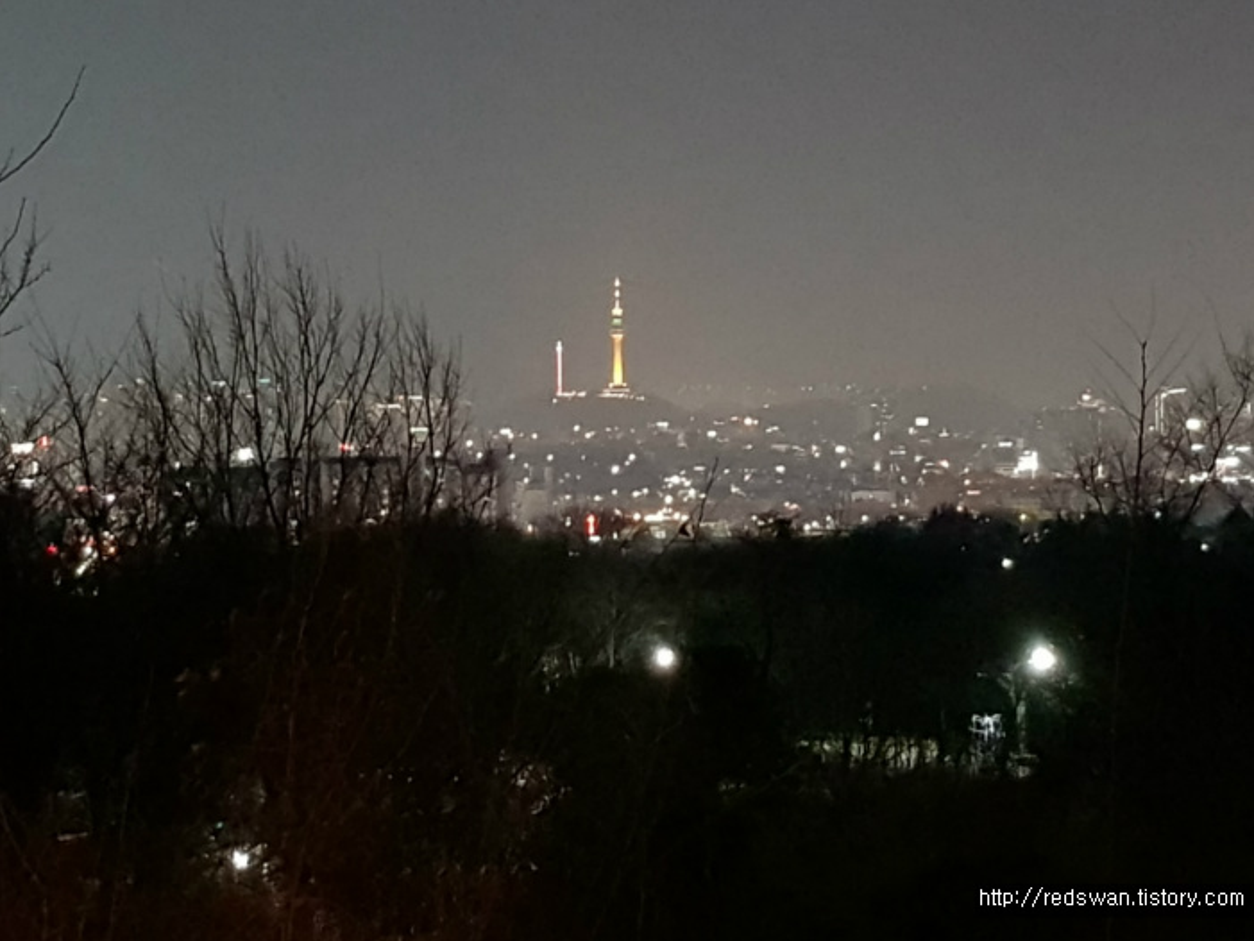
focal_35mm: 27
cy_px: 456
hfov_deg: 65.3
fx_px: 978
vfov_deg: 51.4
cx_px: 637
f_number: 1.7
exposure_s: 1/10
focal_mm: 4.2
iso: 800
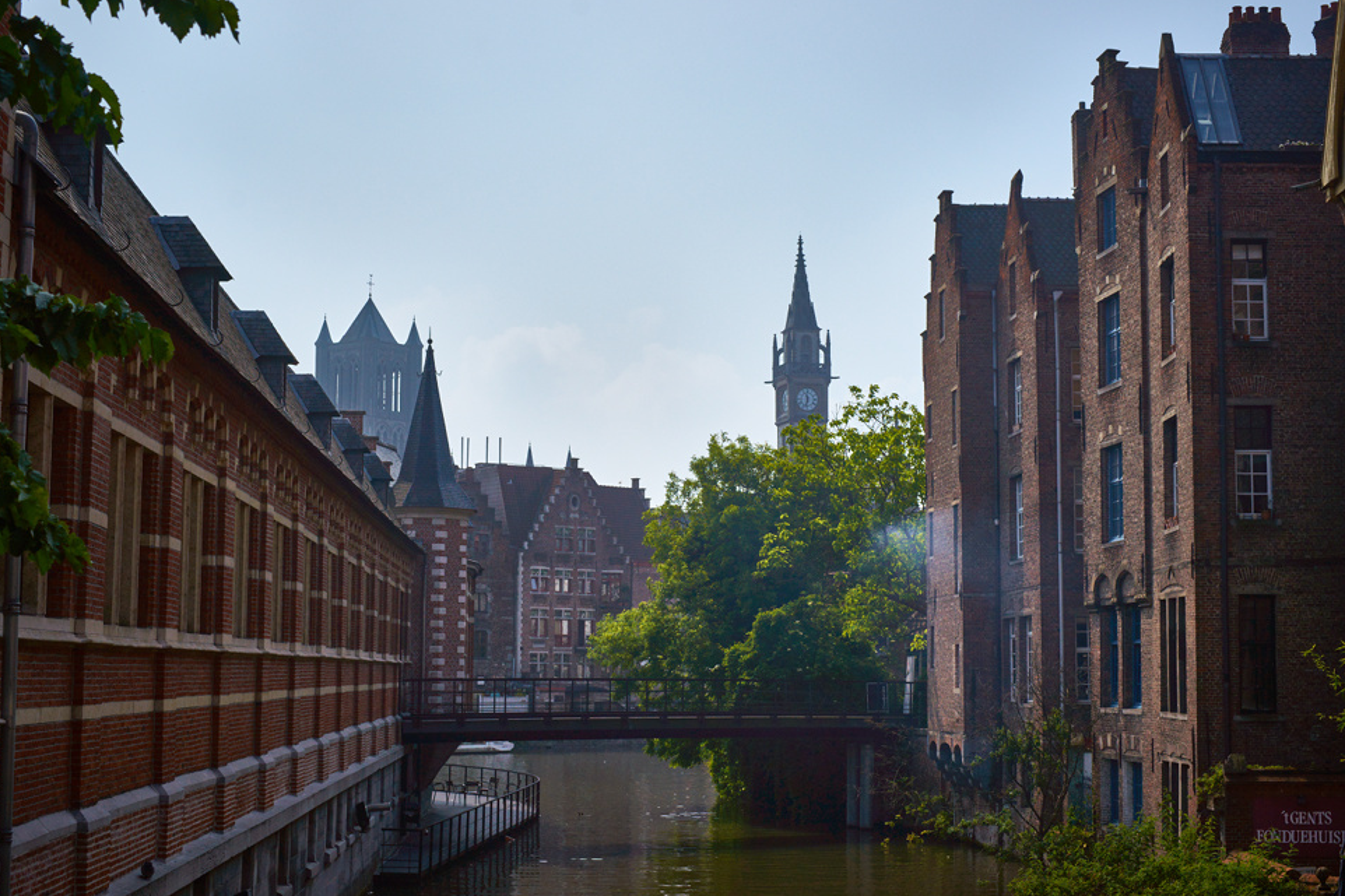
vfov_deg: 26.0
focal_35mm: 52
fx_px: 1942
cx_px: 679
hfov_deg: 38.2
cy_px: 447
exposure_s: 1/750
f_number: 8
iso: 200
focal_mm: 50
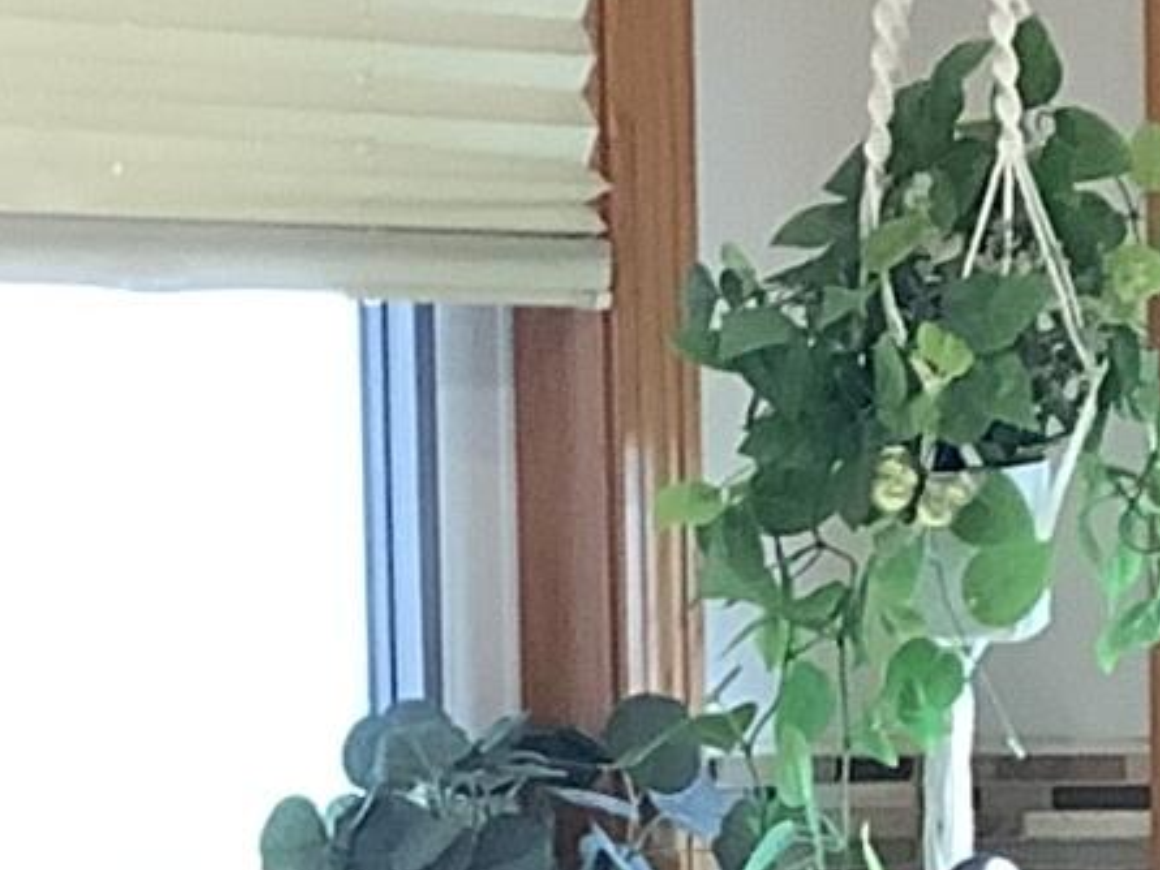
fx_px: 7006
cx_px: 274
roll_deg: +0.7
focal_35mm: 209
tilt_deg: -6.7
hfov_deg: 9.4
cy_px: 1446
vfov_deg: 7.0
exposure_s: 1/60
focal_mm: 3.3
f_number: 2.4
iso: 100
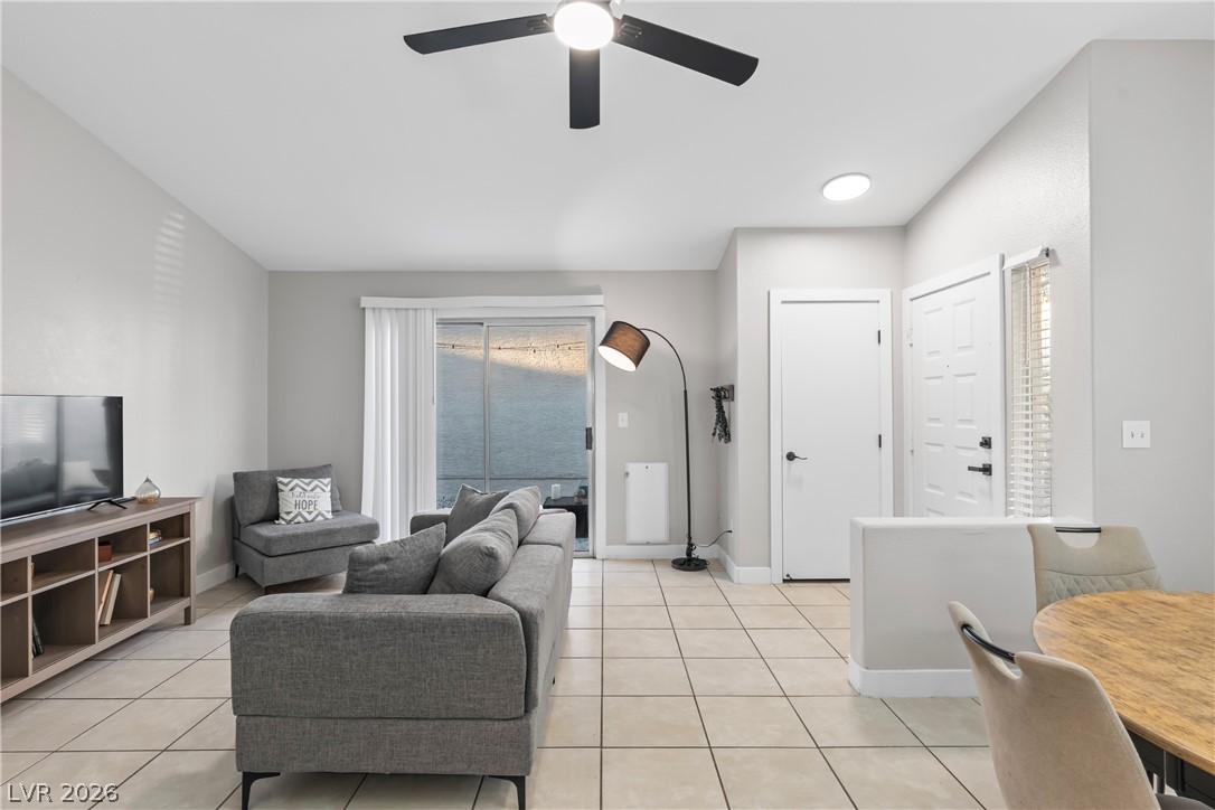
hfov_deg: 86.9
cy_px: 405
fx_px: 641
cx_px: 608
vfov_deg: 64.6
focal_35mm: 19
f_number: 8
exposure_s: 1
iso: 400
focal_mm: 19
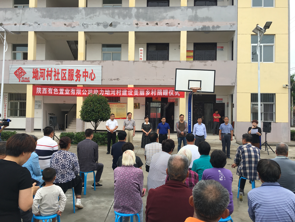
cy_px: 111
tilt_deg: +2.1
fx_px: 247
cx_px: 148
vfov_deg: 48.2
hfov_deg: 61.7
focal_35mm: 29
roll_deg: -0.7
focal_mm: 4.15
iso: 25
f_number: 2.2
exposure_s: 1/699
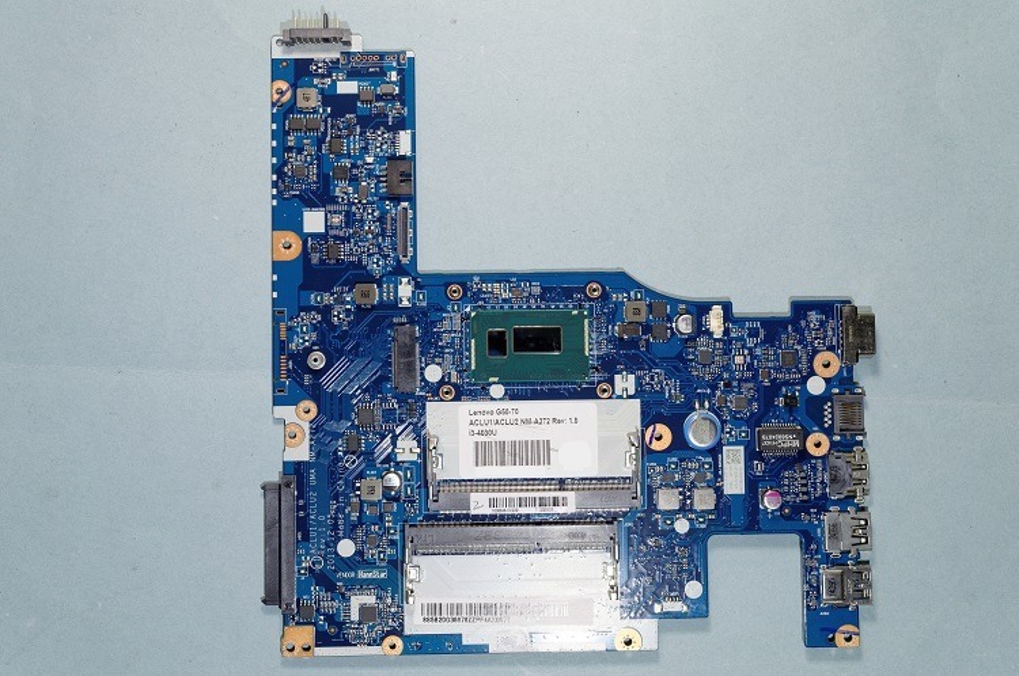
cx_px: 510
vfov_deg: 29.8
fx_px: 1272
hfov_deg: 43.7
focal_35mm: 45
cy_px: 338
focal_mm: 30
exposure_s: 1/6
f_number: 8
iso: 100
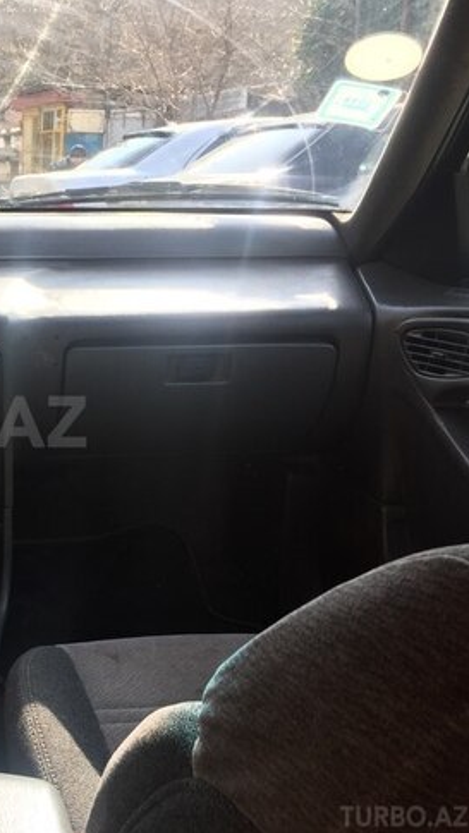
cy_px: 422
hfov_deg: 25.1
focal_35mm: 43
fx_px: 950
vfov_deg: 47.3
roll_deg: +0.2
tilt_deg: -15.7
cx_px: -89
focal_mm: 4.15
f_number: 2.2
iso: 32
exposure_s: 1/316
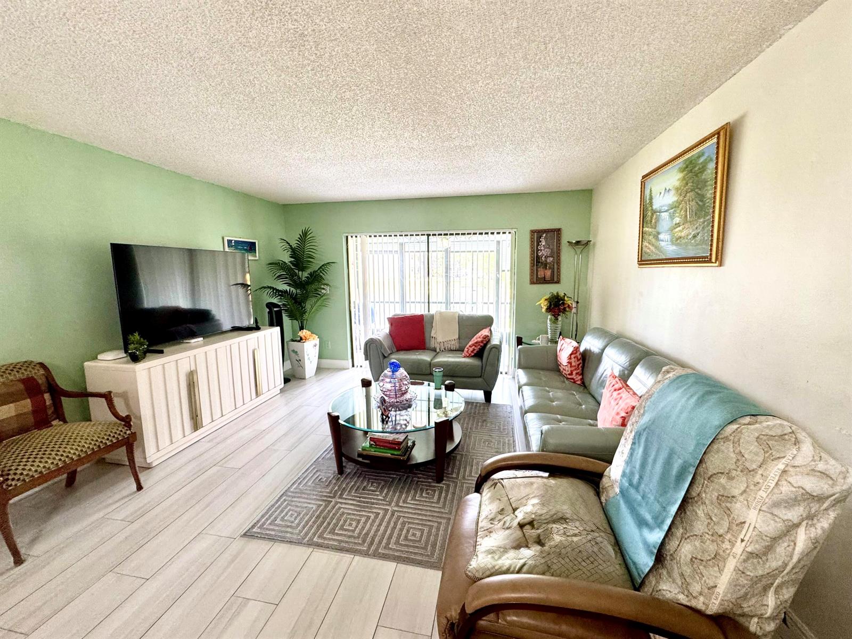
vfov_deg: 85.7
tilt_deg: -9.0
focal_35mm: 14
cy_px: 320
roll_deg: +1.3
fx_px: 345
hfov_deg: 102.1
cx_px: 426
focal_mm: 2.22
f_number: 2.2
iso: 250
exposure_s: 1/120
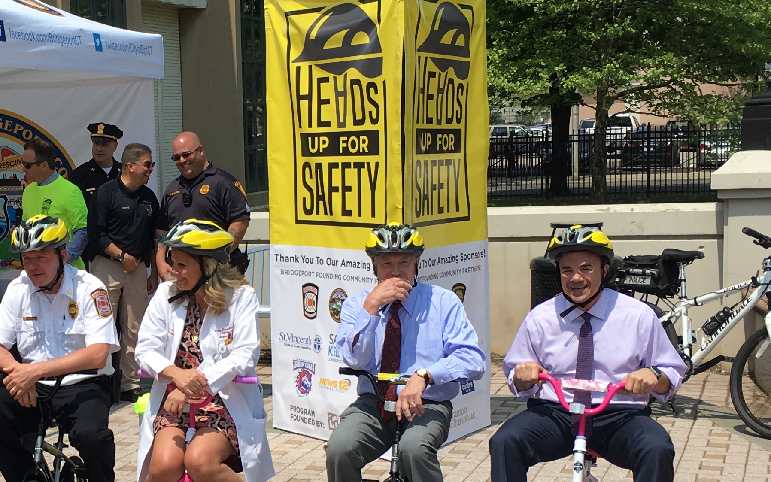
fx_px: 1450
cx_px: 115
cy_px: 326
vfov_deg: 18.8
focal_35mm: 69
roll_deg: +3.3
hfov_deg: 28.9
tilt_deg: -6.7
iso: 25
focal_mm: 4.15
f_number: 2.2
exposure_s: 1/1672
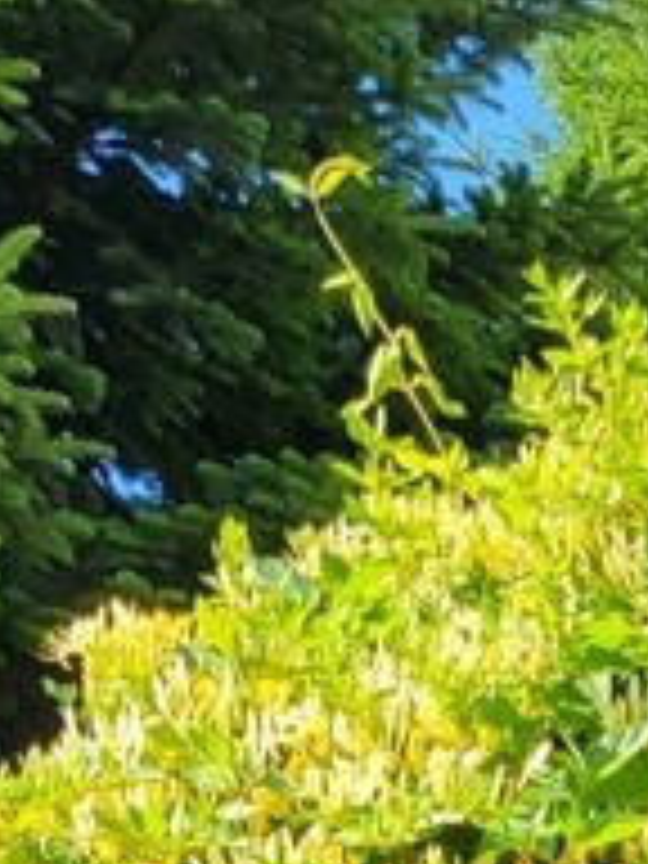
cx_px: 1134
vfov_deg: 12.2
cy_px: 1832
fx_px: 3469
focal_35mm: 139
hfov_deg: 10.1
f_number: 1.8
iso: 40
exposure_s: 1/609
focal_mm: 5.4
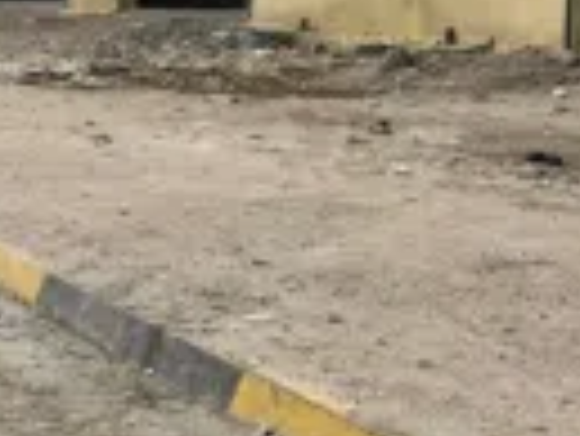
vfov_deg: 11.5
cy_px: 162
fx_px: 2163
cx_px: -769
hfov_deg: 12.4
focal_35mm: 129
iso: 50
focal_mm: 5.7
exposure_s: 1/8000
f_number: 1.5
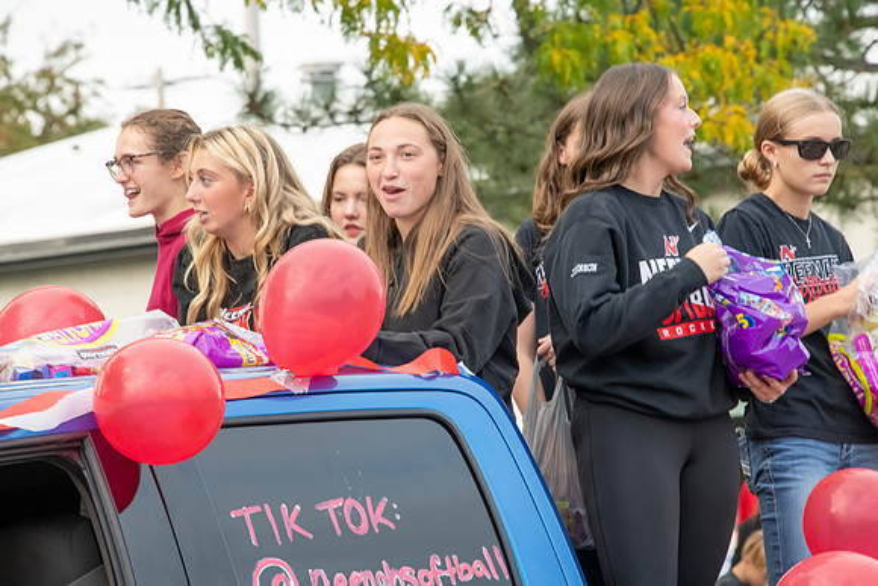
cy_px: 293
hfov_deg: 8.2
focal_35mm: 250
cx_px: 439
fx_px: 6098
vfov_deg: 5.5
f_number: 11
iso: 3200
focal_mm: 250
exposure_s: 1/200
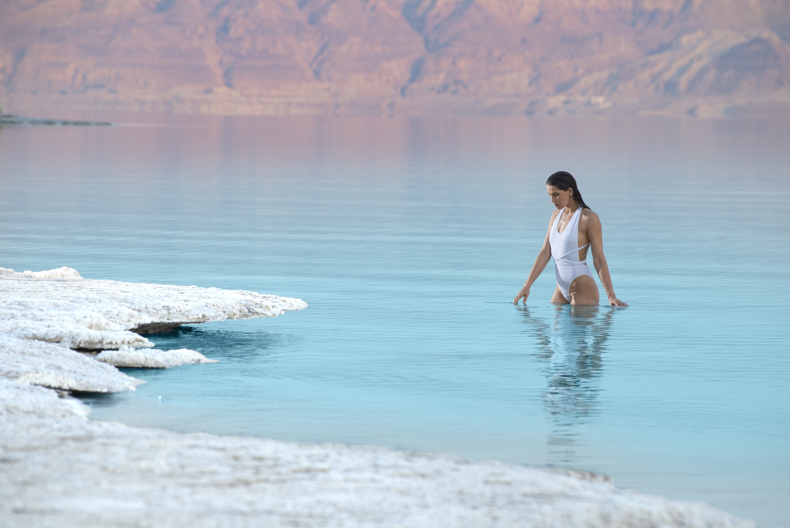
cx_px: 389
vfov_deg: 6.7
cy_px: 287
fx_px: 4500
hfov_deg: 10.0
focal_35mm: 205
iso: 200
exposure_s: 1/200
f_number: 8
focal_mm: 185
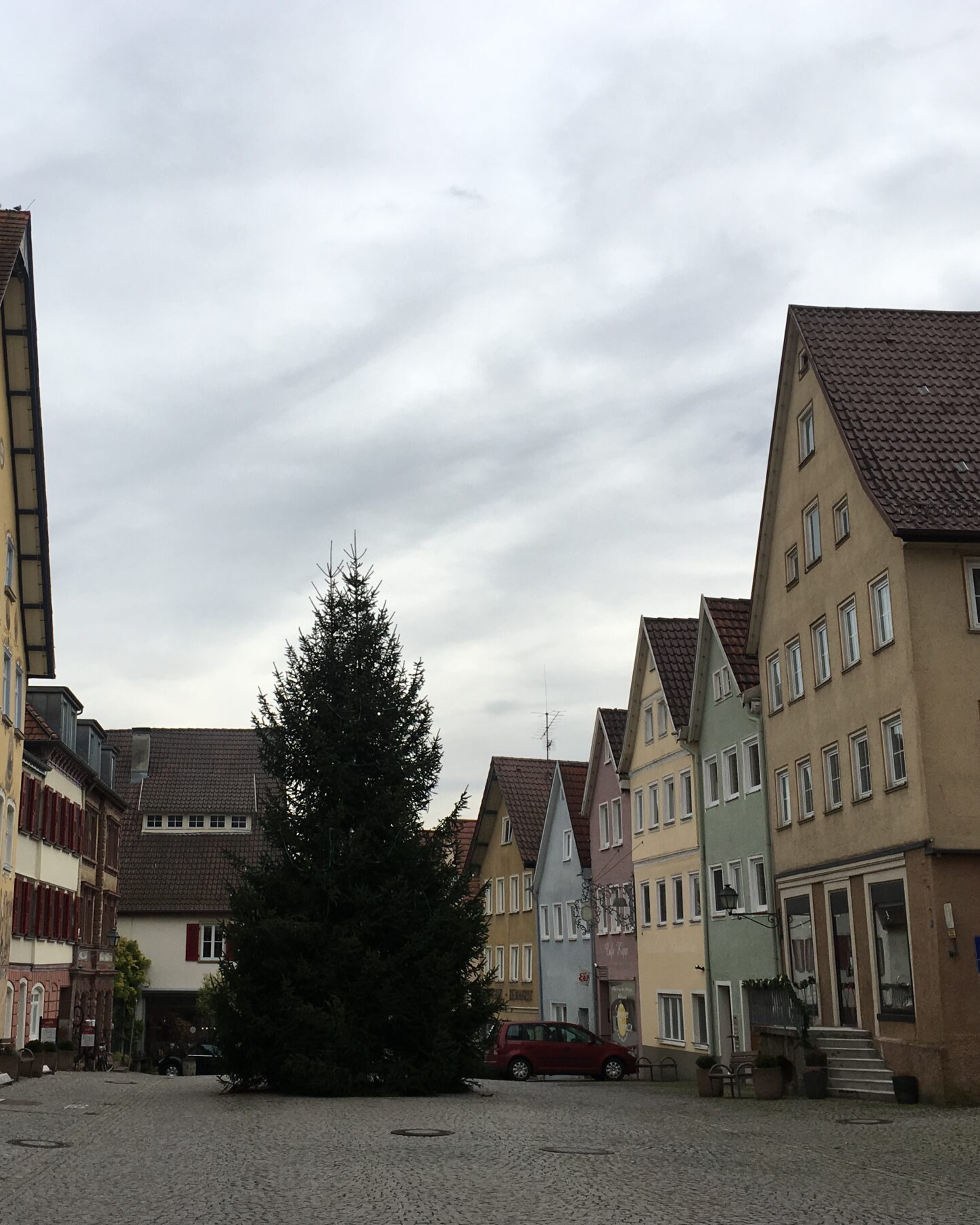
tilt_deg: +13.9
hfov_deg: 37.0
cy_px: 603
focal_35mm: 40
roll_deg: -0.1
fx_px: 1451
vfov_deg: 45.8
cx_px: 342
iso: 25
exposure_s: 1/927
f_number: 2.2
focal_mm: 4.15
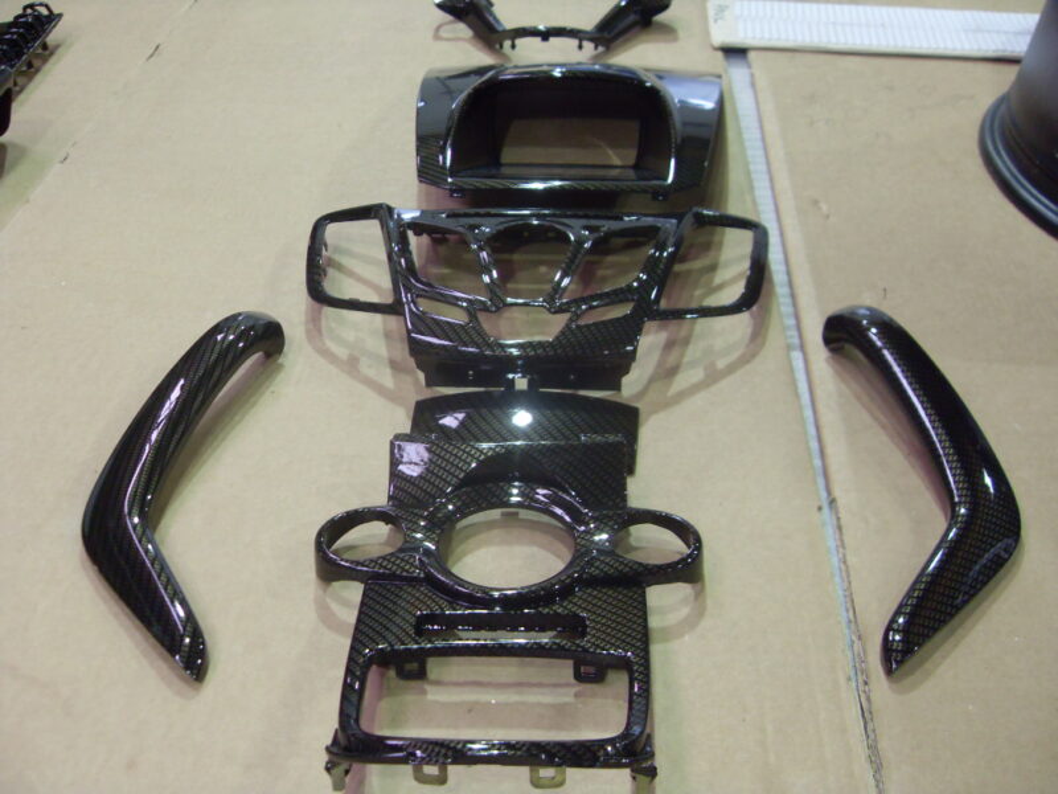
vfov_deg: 40.7
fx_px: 1070
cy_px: 397
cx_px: 529
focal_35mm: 35
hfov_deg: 52.6
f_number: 2.8
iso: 200
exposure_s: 1/30
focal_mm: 6.3
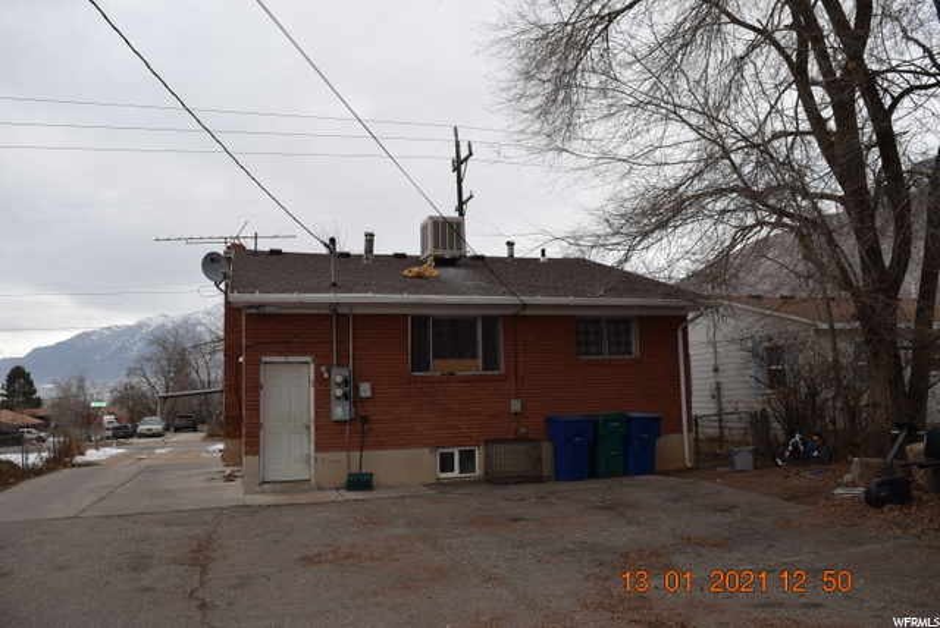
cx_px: 470
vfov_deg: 48.0
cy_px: 314
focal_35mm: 27
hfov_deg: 67.3
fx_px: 706
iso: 100
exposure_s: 1/160
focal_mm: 18
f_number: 6.3
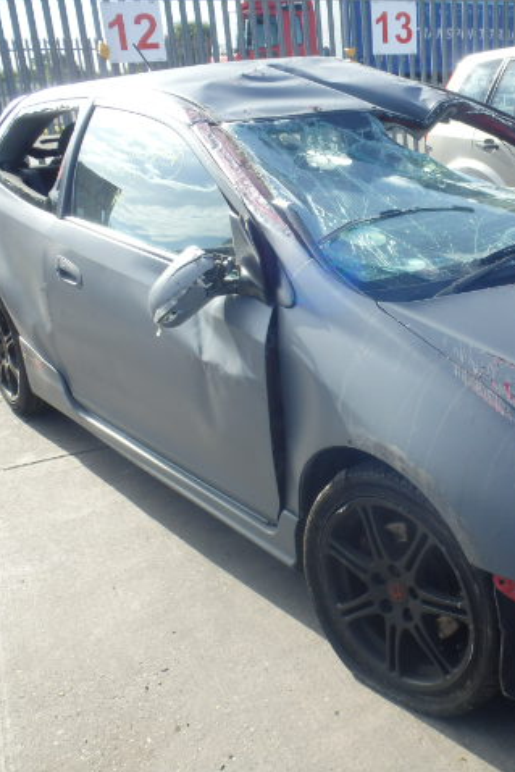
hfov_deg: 32.9
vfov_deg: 49.5
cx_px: 436
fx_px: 836
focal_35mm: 39
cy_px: 386
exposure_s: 1/320
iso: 125
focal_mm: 5
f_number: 3.9
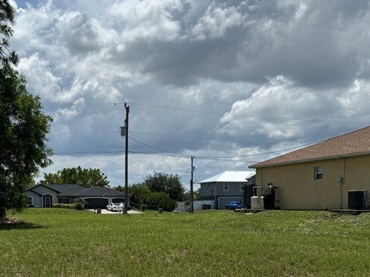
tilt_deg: -3.3
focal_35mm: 57
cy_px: 240
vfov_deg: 25.0
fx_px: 609
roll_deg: +0.6
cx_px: 106
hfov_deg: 33.3
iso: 80
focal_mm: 6.76
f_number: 1.78
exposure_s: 1/7937
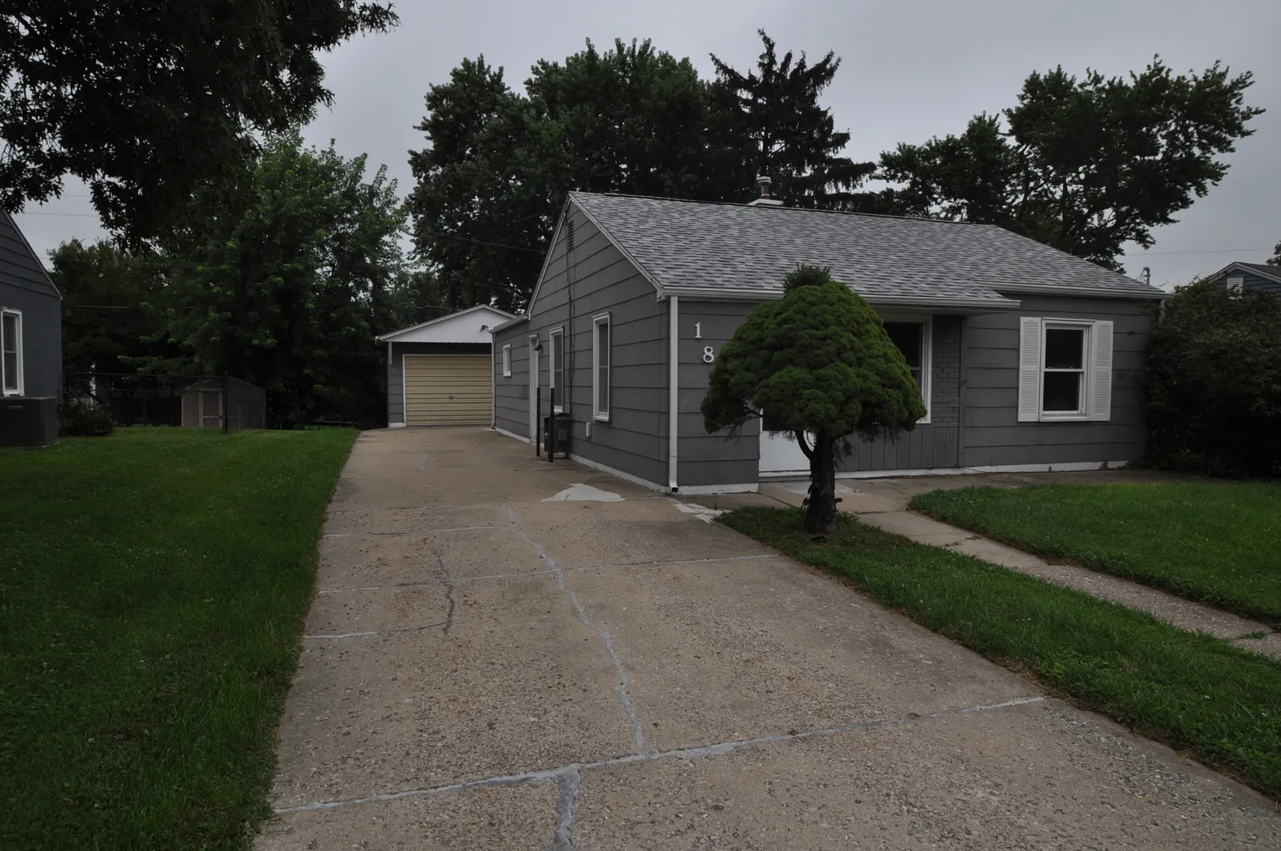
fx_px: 746
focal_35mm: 21
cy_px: 426
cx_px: 640
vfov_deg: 59.4
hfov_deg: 81.3
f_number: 8
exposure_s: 1/200
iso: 200
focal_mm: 14
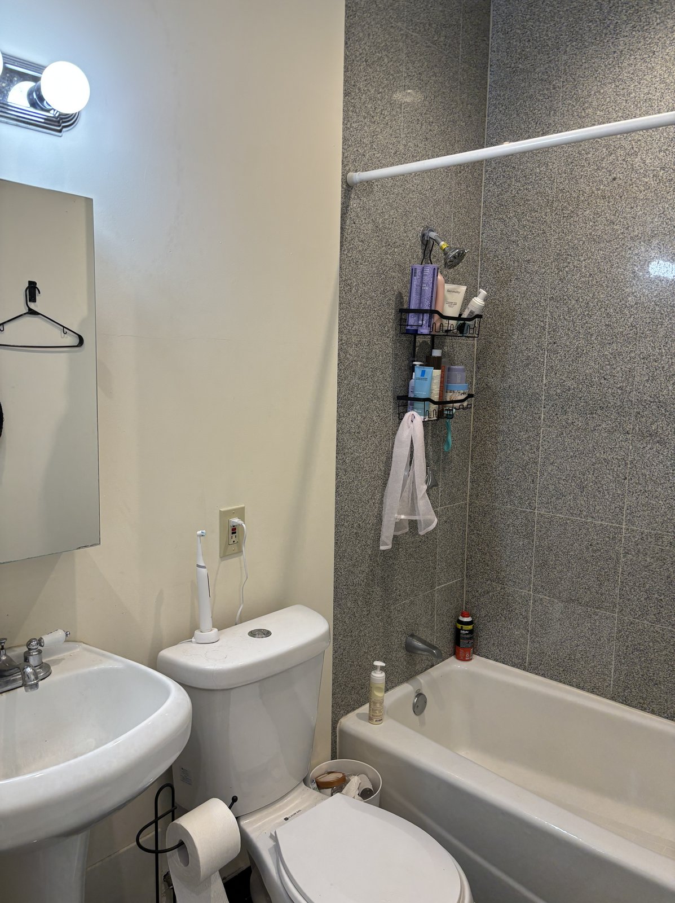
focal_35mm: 26
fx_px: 677
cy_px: 452
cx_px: 338
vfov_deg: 67.4
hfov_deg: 53.0
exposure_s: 1/120
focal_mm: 5.96
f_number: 1.6
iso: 100
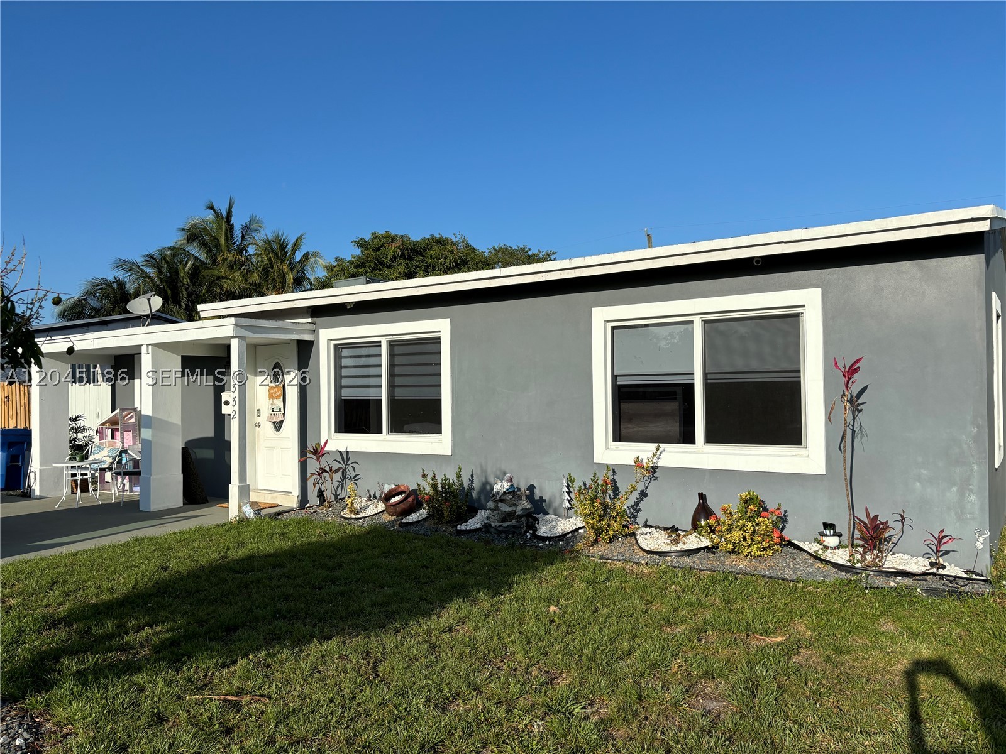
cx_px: 503
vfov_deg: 53.1
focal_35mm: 26
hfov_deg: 67.3
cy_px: 377
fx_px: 756
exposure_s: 1/4854
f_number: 1.6
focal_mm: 5.96
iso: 50
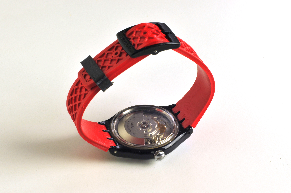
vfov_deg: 18.1
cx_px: 146
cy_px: 96
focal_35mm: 75
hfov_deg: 27.0
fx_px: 605
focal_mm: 50
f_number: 16
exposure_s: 1/2.5
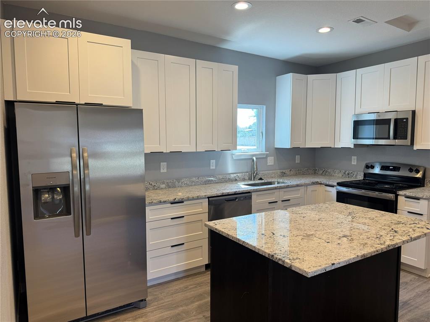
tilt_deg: -4.9
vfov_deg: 56.8
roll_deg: +0.2
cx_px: 215
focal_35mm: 24
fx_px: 298
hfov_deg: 71.6
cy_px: 161
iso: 100
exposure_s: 1/120
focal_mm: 6.76
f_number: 1.78
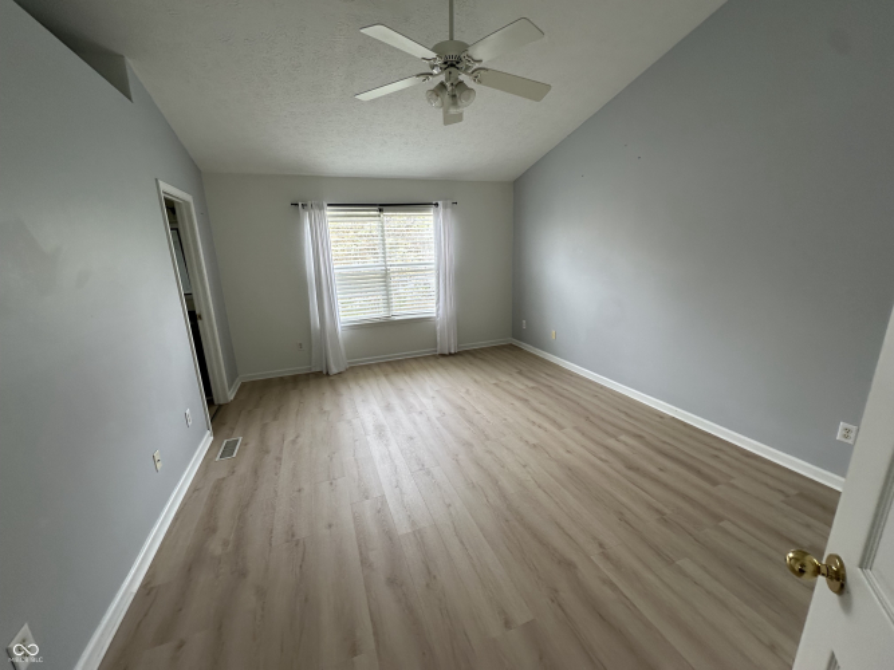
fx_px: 362
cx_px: 447
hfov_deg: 102.1
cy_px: 335
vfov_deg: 85.7
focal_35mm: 14
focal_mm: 2.22
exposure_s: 1/99
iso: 64
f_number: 2.2
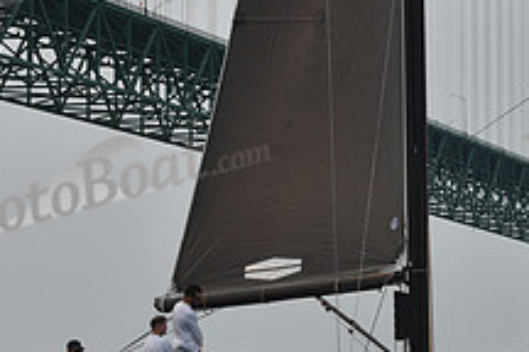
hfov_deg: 10.9
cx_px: 399
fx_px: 2762
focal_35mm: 188
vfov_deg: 7.3
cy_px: 280
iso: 250
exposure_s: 1/1000
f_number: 5
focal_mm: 70
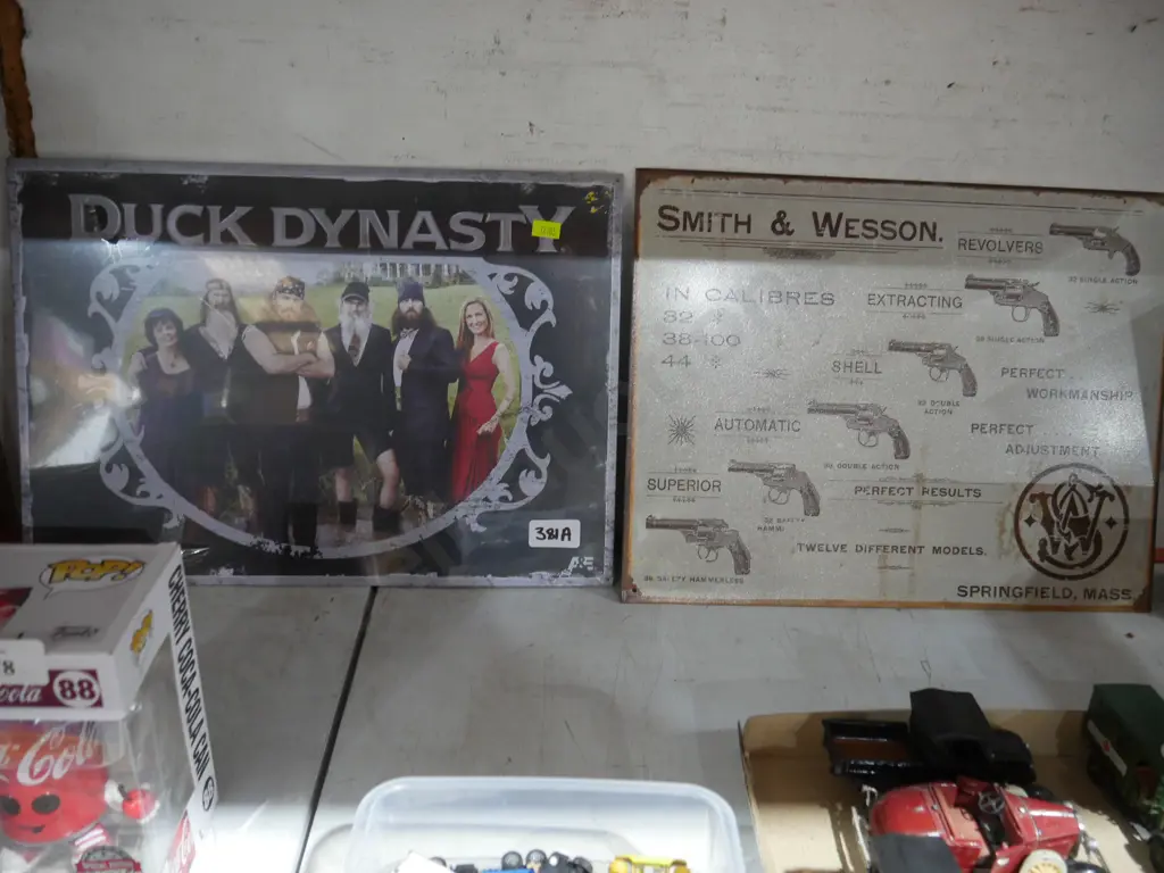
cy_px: 436
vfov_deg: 49.7
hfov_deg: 63.4
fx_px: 942
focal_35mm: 28
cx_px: 582
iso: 1600
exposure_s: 1/60
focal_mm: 14
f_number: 3.5
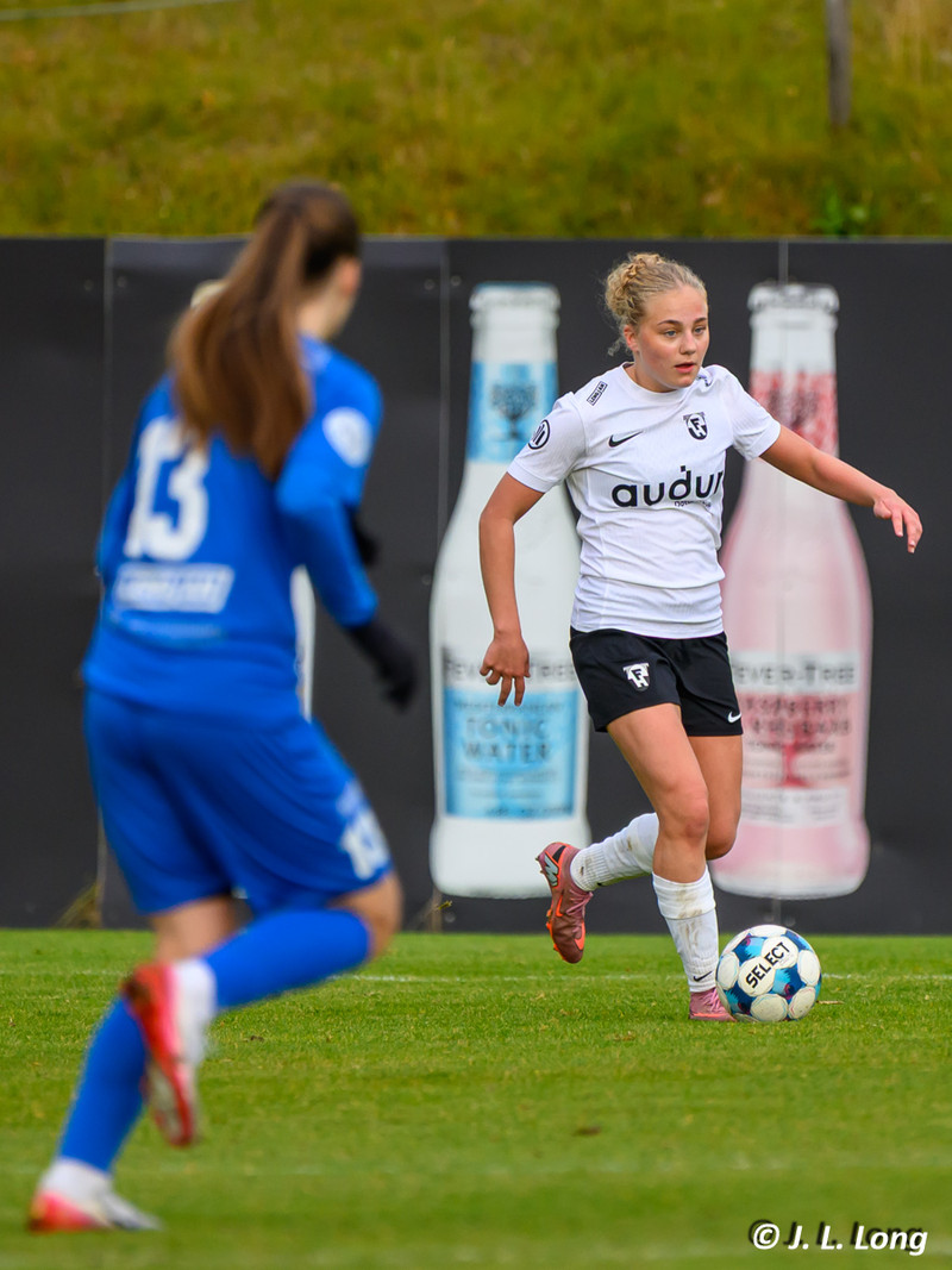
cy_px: 614
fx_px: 43462
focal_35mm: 1185
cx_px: 589
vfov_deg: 1.7
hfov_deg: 1.3
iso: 900
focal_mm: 600
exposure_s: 1/1000
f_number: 6.3
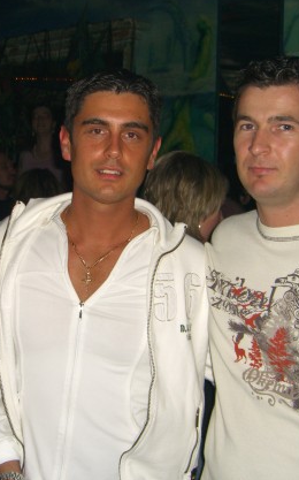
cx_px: 89
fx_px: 758
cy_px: 226
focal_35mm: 58
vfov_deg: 35.1
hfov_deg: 22.2
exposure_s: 1/60
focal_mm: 7.9
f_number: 2.8
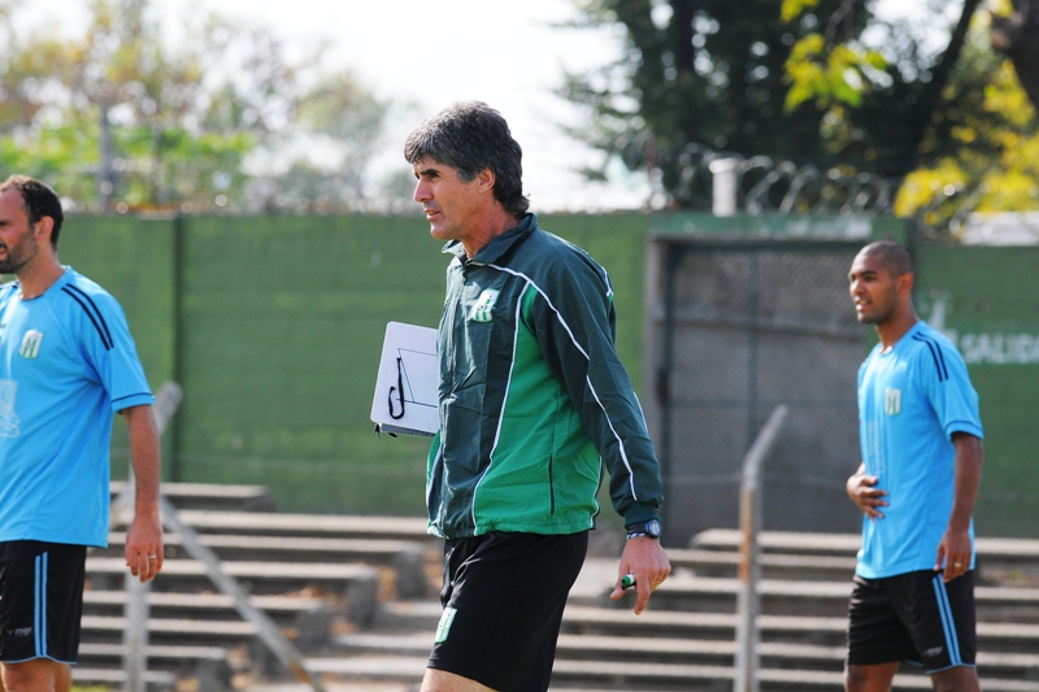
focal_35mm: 450
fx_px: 12984
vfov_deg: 3.1
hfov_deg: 4.6
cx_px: 520
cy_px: 346
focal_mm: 300
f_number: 8
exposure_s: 1/500
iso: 400
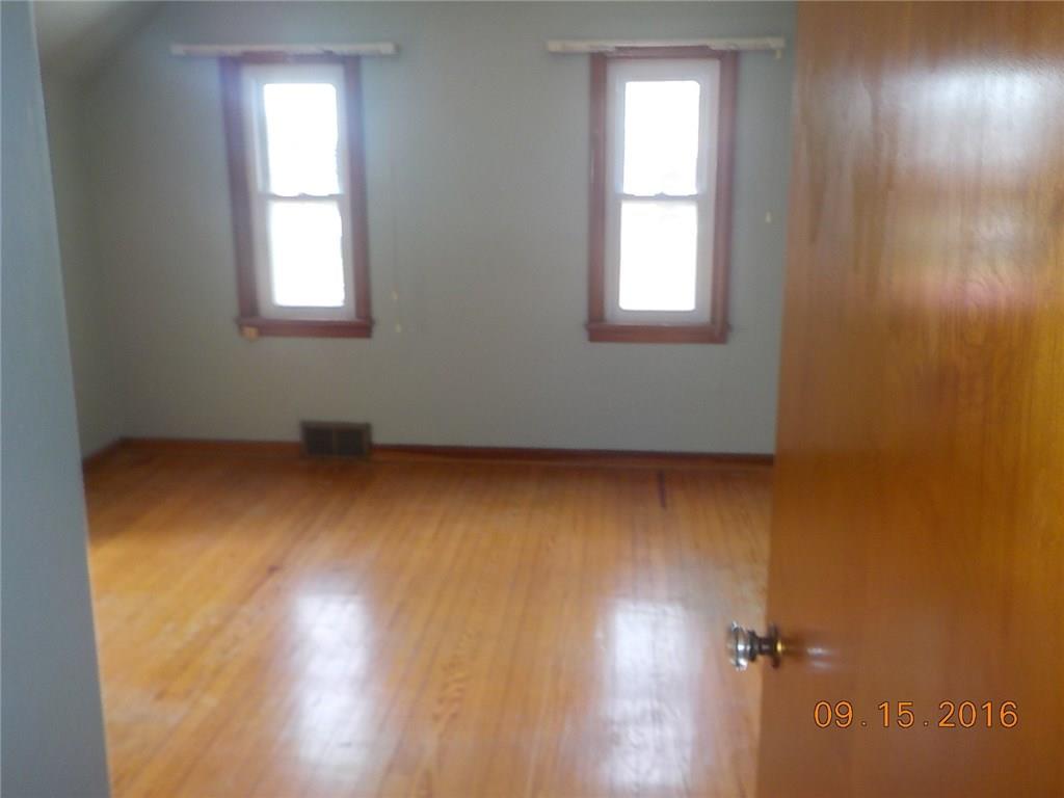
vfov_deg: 46.8
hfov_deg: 60.0
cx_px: 532
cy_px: 399
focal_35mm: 30
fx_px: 922
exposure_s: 1/30
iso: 125
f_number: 3.3
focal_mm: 4.1
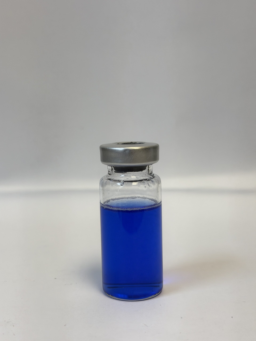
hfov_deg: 30.3
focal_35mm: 48
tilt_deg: -9.4
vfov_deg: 39.7
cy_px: 170
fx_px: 473
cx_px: 128
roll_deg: +1.4
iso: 50
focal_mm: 6.76
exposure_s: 1/120
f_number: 1.78
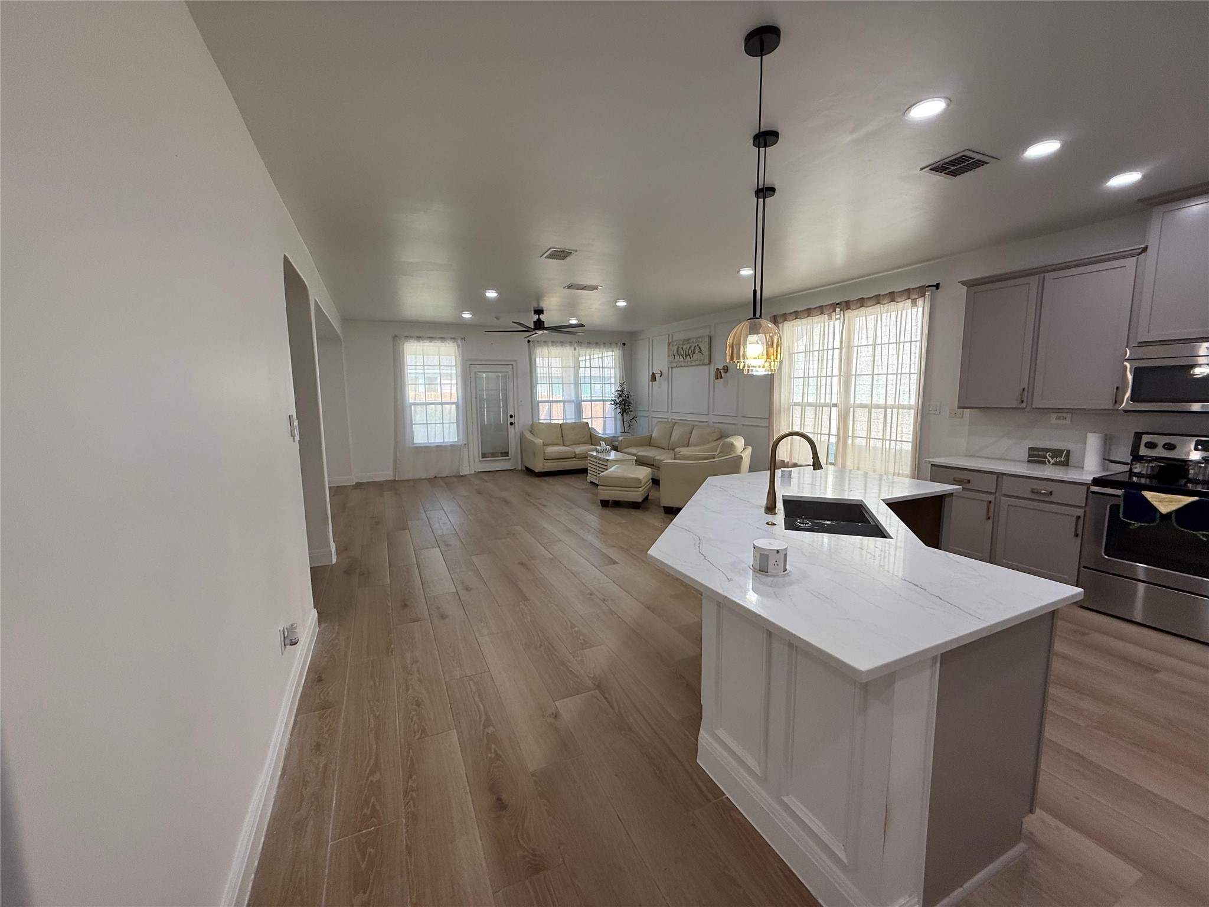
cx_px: 604
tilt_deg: -6.7
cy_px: 454
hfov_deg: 102.1
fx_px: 489
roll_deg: +1.2
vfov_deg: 85.7
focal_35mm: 14
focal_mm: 2.22
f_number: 2.2
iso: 80
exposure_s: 1/120
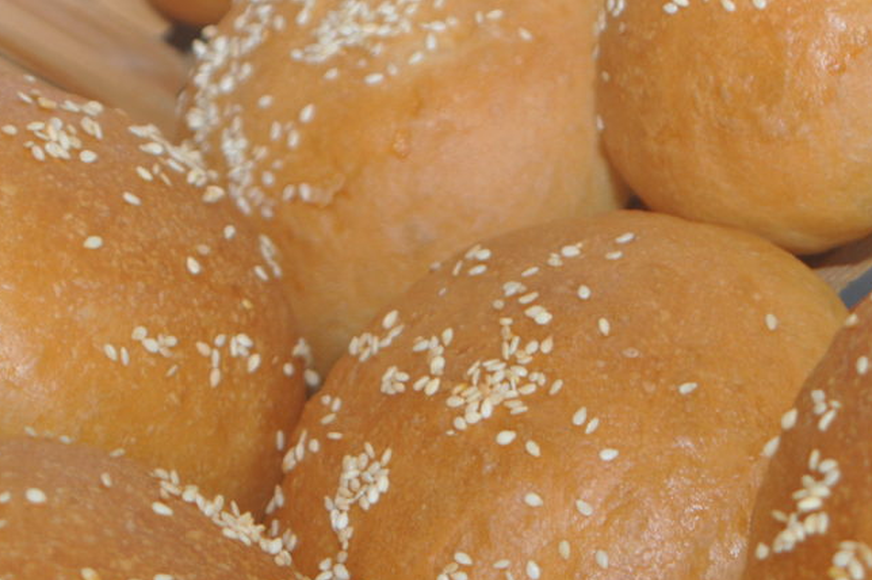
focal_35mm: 95
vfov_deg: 14.3
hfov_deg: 21.4
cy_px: 464
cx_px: 575
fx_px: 2299
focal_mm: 34
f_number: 4
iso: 560
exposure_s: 1/60
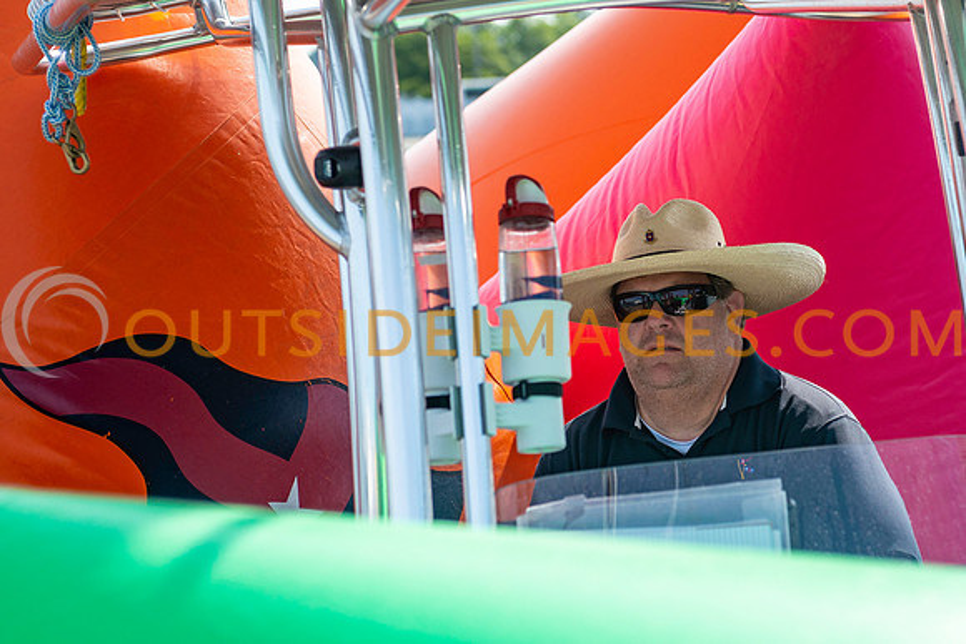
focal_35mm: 111
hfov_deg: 18.4
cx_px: 644
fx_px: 2980
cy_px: 296
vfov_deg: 12.3
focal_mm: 70
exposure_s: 1/2500
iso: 320
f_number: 4
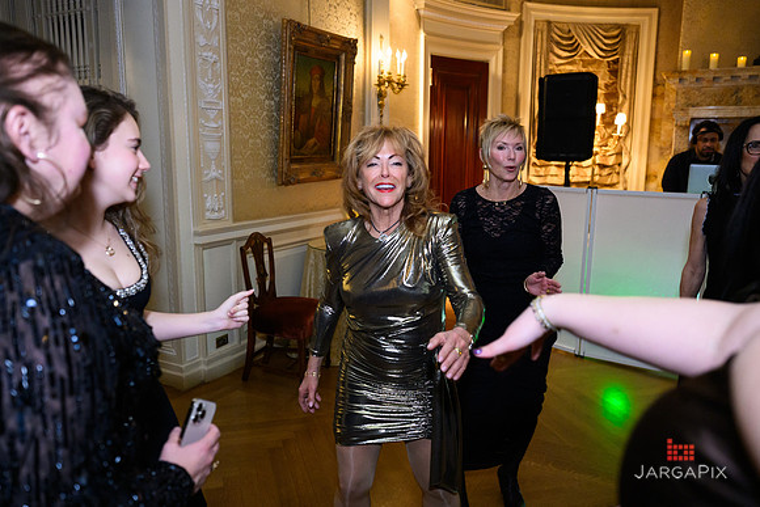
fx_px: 599
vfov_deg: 45.9
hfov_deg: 64.8
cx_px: 380
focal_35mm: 28
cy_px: 254
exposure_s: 1/125
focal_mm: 27
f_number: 3.2
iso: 3200
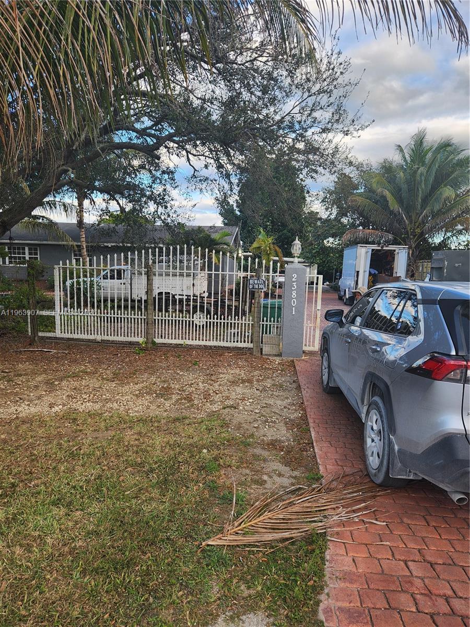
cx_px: 235
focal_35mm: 23
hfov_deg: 58.9
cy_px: 314
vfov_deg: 73.9
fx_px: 416
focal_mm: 5.4
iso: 20
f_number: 1.8
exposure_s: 1/258
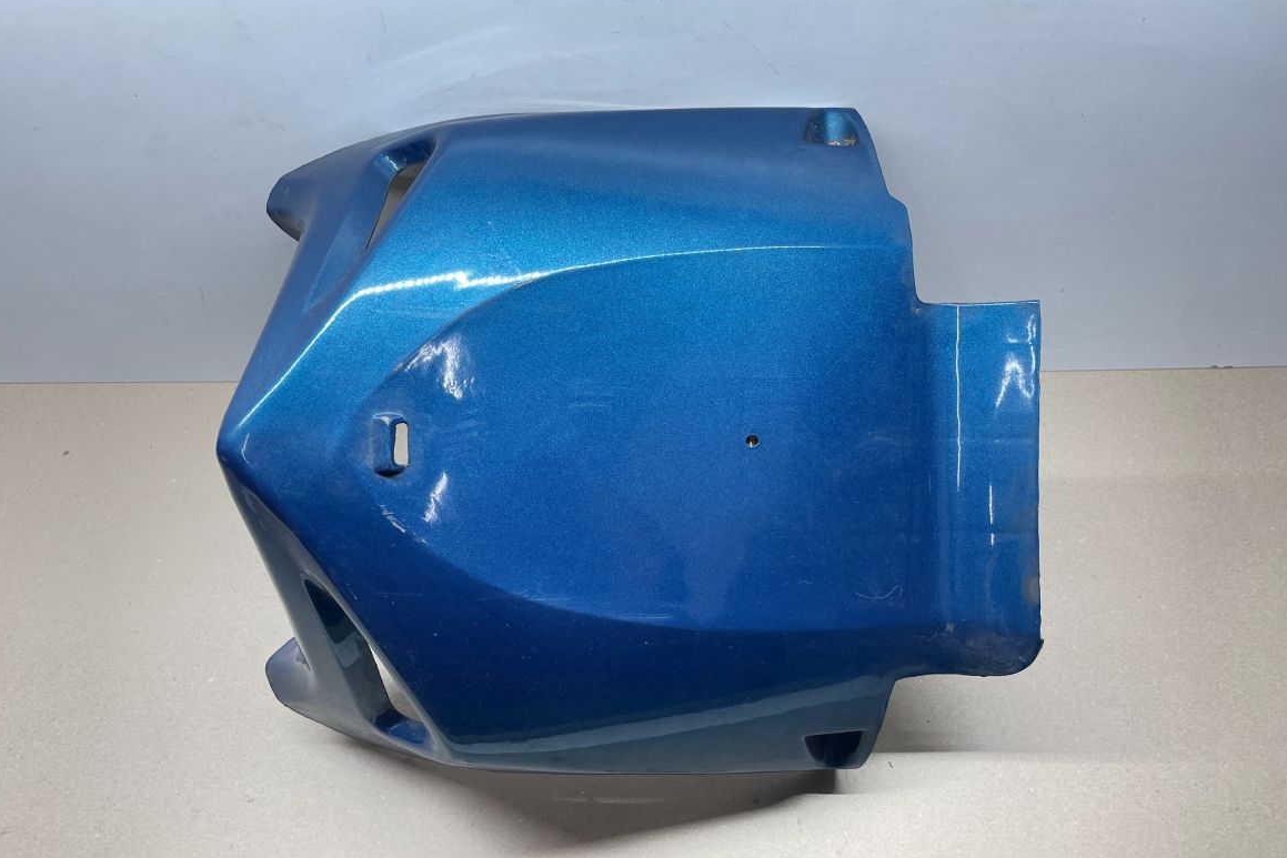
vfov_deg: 46.3
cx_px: 655
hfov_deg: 65.5
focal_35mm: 28
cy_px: 382
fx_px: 1001
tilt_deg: -52.2
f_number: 1.6
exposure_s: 1/100
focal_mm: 4.2
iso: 125
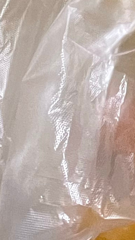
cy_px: 48
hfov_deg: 6.6
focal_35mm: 169
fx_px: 1076
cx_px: 399
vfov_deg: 12.7
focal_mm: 4.2
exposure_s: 1/60
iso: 250
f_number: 1.6
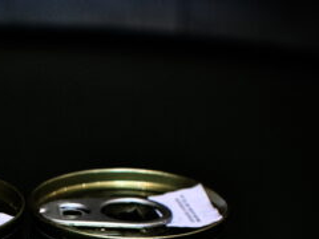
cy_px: 278
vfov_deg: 9.2
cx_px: -1
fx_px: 1474
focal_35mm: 160
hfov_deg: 12.2
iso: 2000
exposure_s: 1/320
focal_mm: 32
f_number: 5
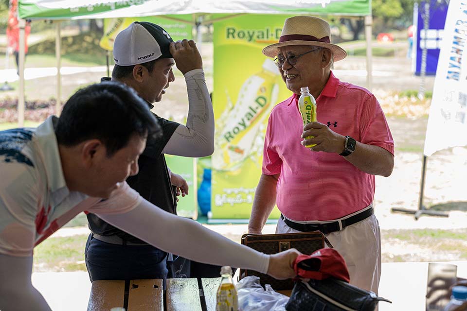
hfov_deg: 28.8
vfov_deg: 19.5
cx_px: 234
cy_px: 156
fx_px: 908
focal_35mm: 70
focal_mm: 70
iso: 1100
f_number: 3.5
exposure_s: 1/1250
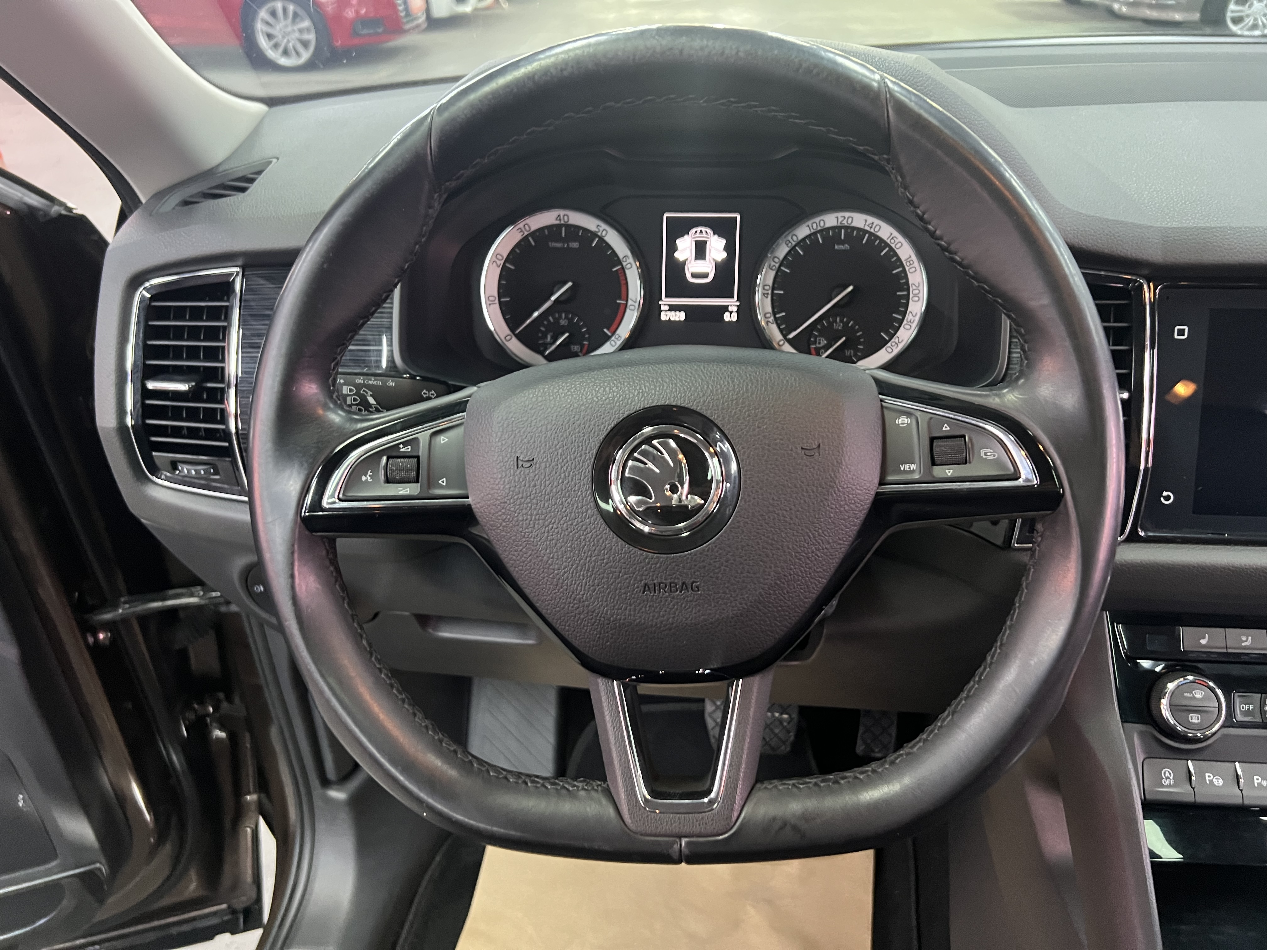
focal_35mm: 26
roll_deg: +1.5
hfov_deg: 67.3
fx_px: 952
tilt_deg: -34.8
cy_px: 475
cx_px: 634
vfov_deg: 53.1
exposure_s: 1/33
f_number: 1.5
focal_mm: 5.7
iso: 500
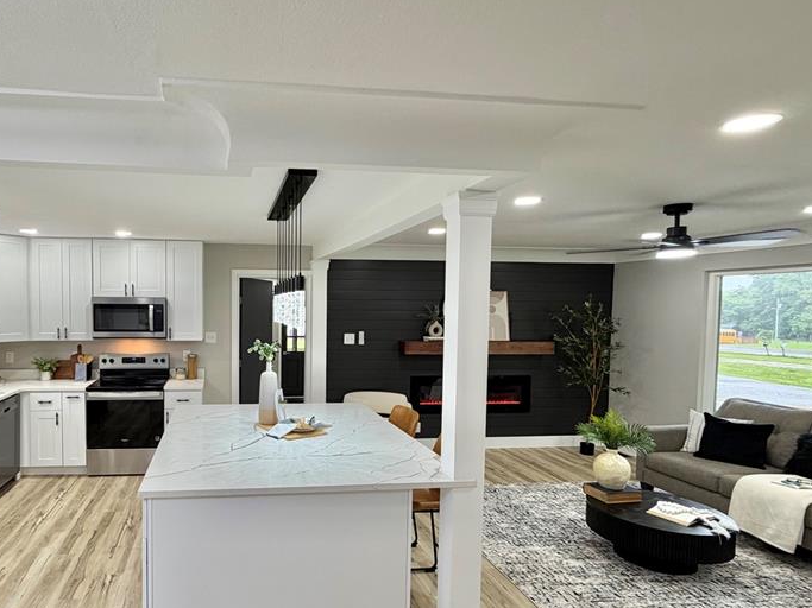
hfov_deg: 76.4
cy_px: 329
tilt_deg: -2.8
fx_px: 493
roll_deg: -0.5
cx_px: 267
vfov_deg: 63.3
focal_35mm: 21
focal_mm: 2.22
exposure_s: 1/65
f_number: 2.2
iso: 80
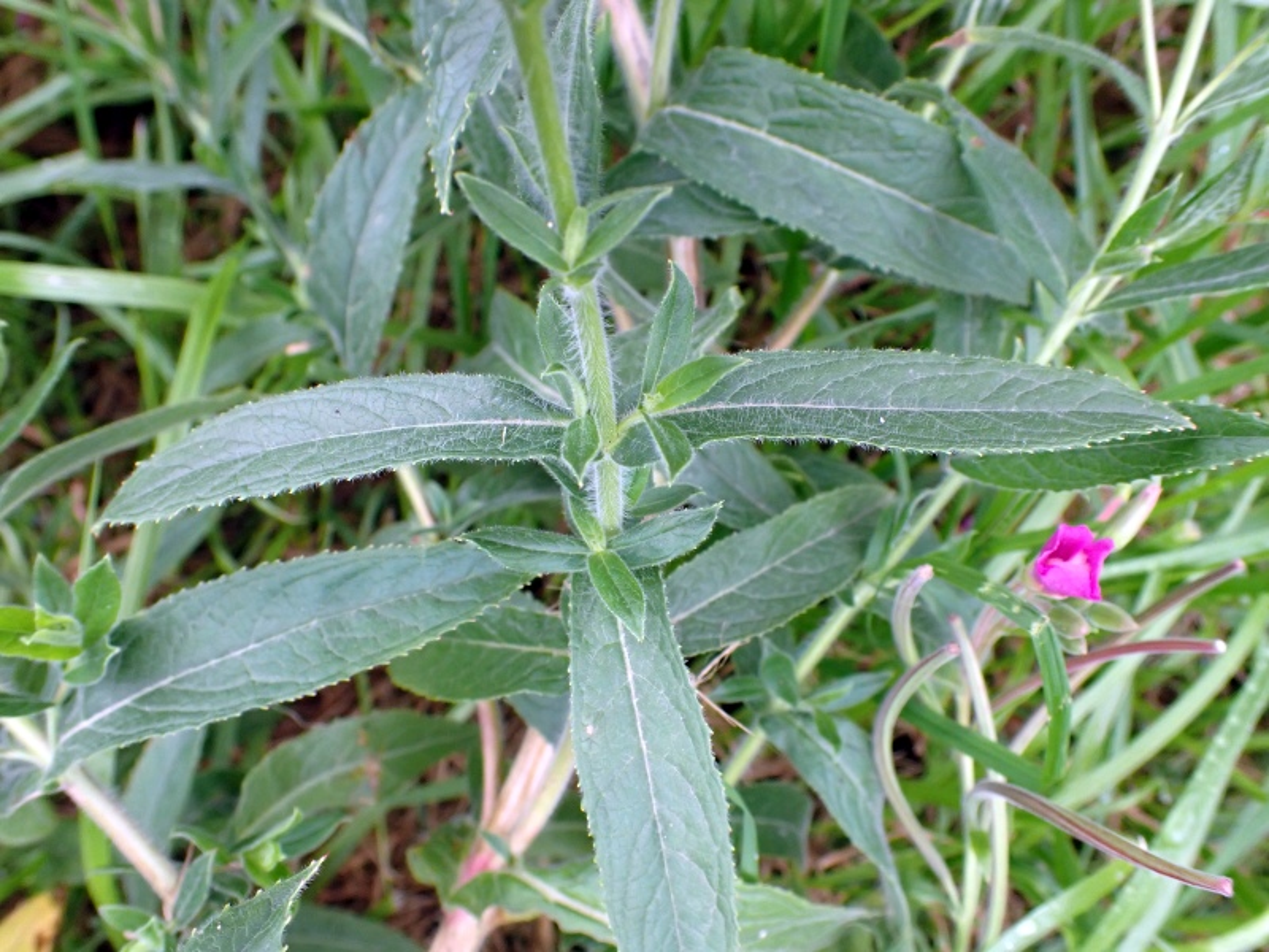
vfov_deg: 46.8
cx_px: 634
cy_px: 476
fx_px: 1100
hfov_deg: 60.0
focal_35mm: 30
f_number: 3.2
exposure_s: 1/320
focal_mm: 5.4
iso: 320
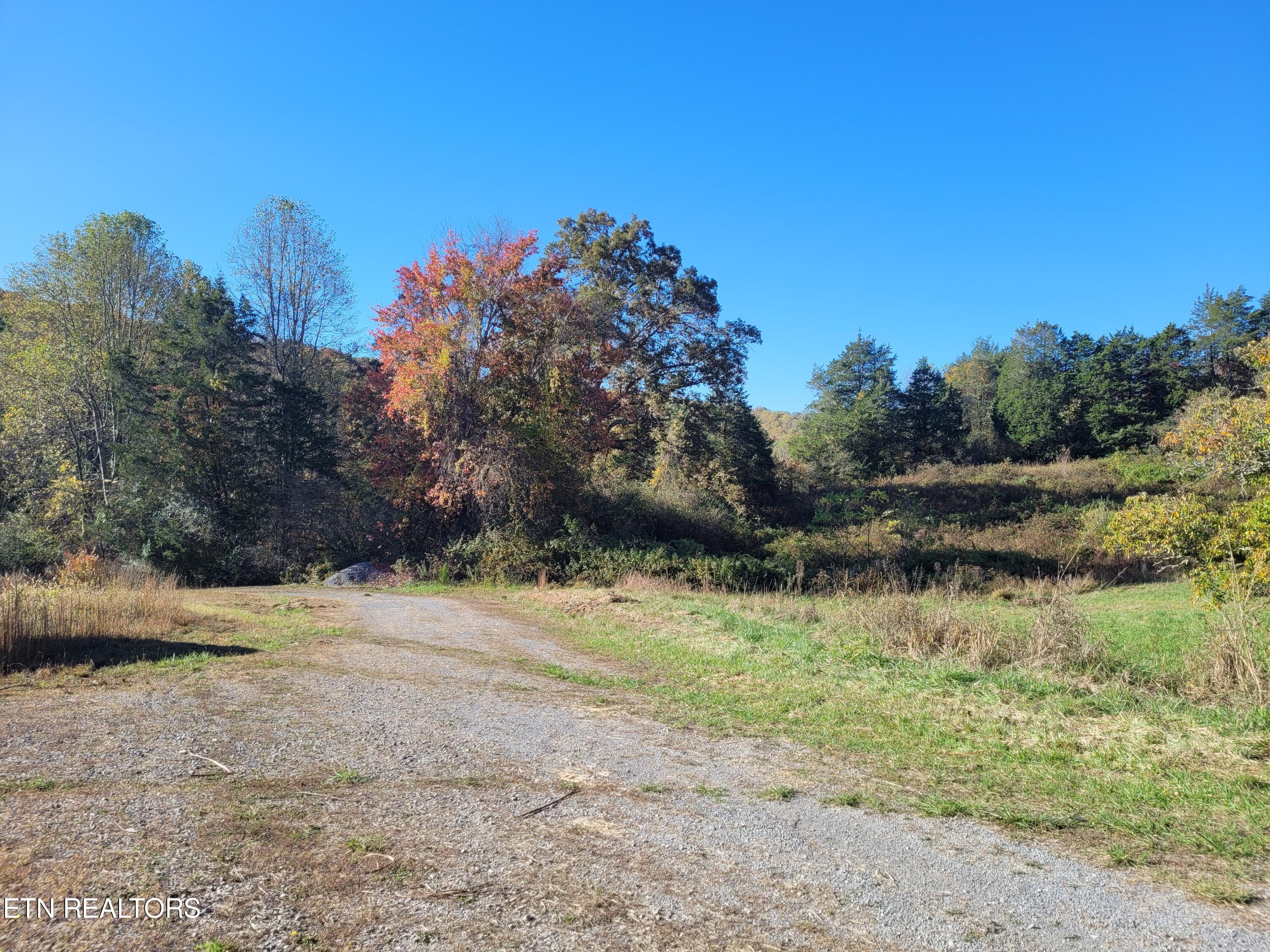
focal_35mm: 26
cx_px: 635
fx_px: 954
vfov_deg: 53.1
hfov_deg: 67.3
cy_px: 476
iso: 40
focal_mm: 5.4
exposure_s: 1/1208
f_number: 1.8
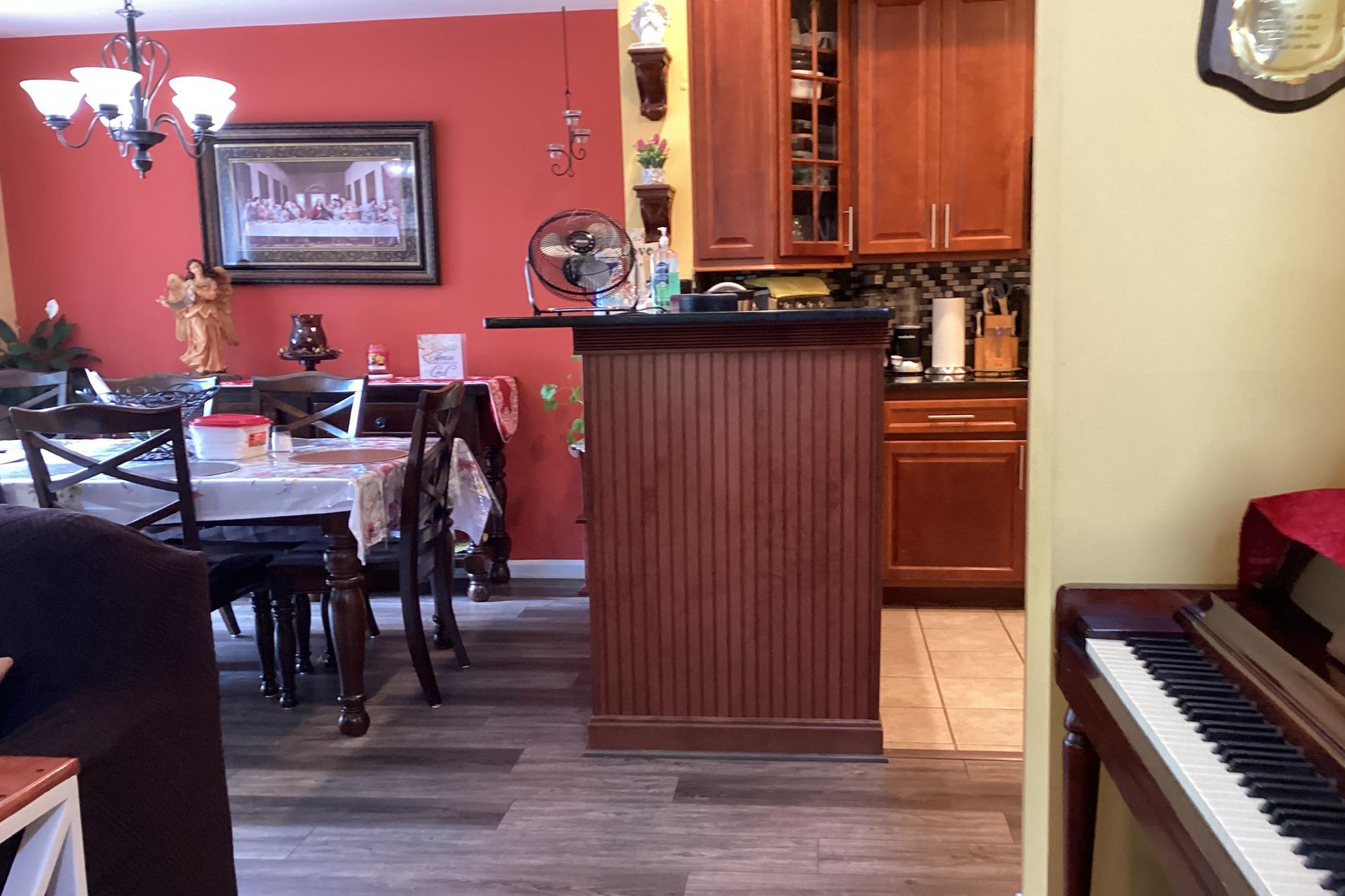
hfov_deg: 57.2
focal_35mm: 33
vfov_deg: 39.9
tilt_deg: -9.4
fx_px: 1233
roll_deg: +1.2
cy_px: 507
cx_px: 682
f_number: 2.4
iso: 250
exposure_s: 1/40
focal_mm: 3.3
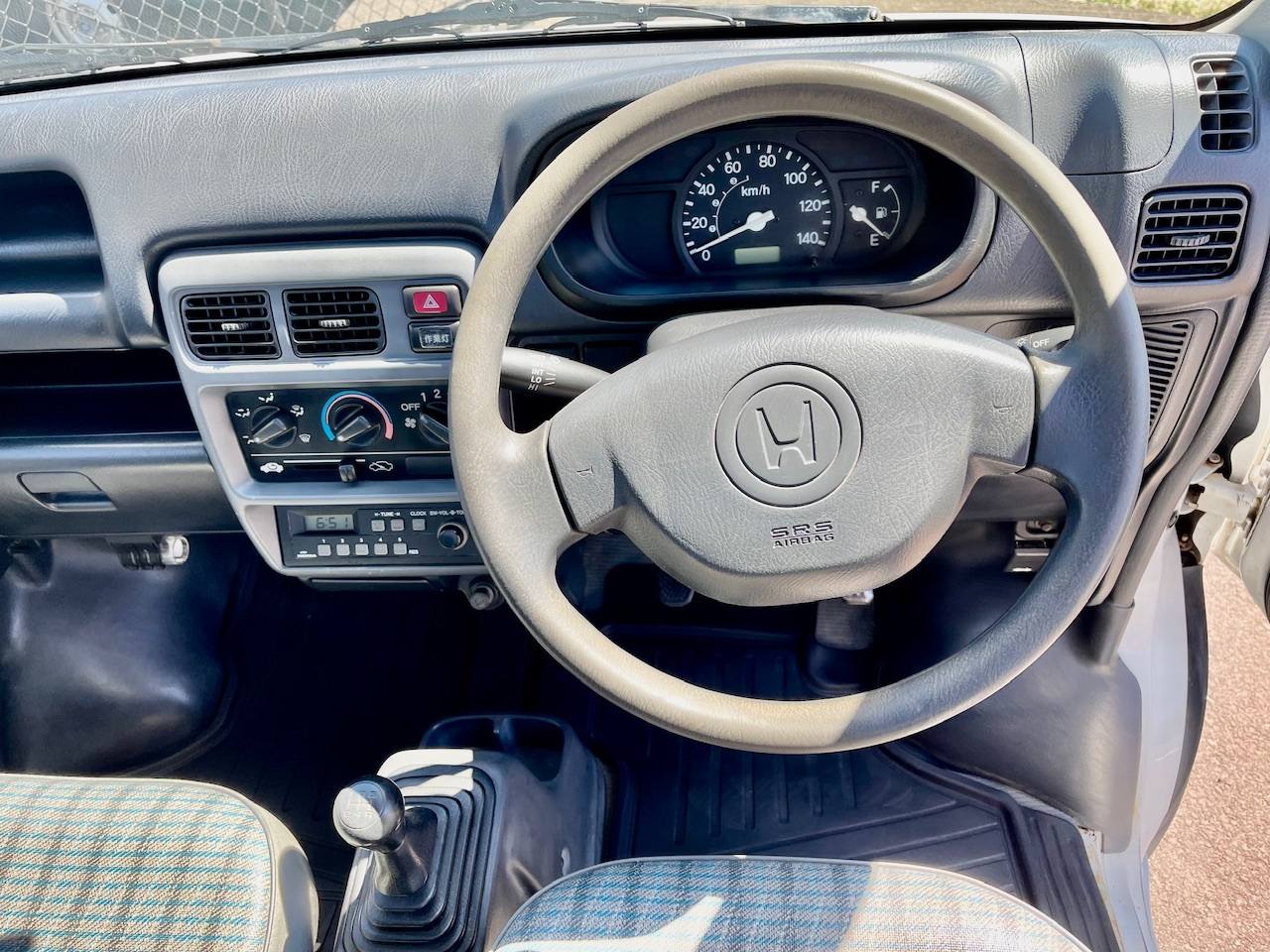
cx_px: 635
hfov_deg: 69.4
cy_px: 476
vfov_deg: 54.9
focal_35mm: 25
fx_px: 917
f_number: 1.6
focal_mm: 5.1
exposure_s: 1/205
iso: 32
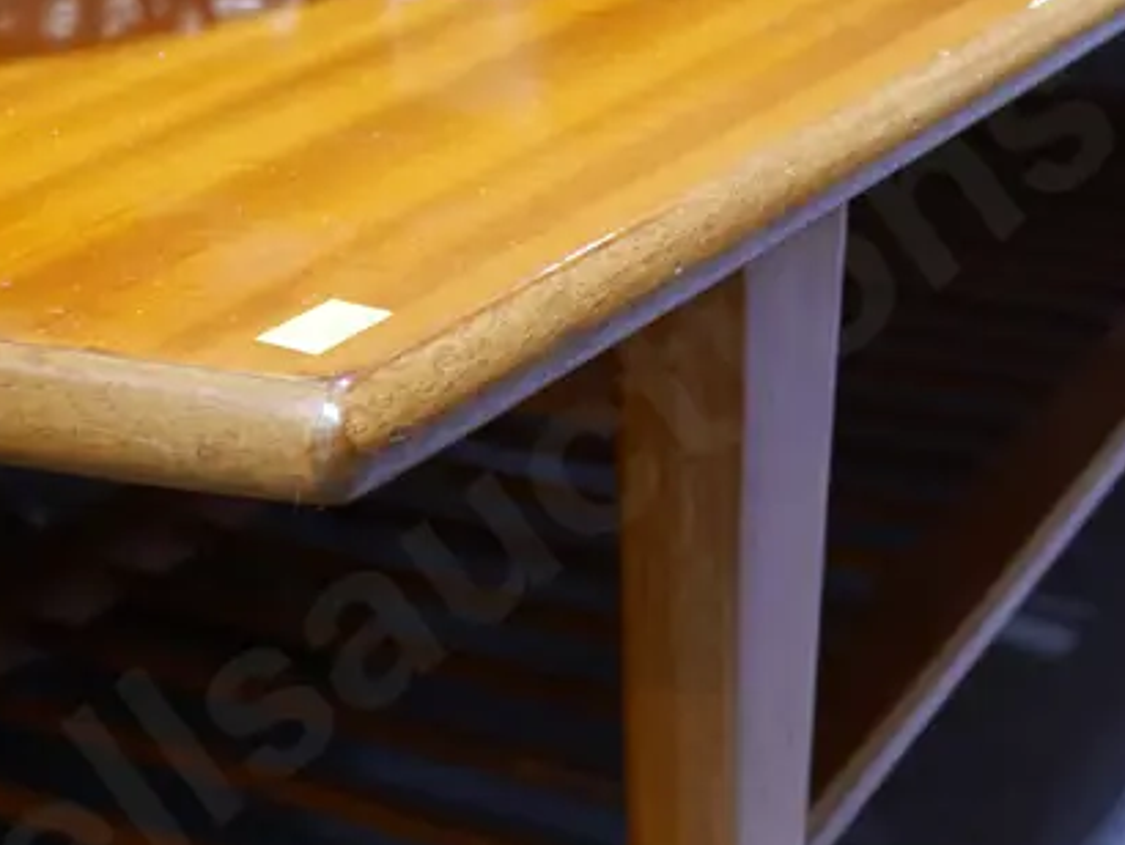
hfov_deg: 27.7
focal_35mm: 70
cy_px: 536
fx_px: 2276
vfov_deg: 21.0
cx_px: 499
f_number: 3.5
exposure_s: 1/60
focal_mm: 14
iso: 640
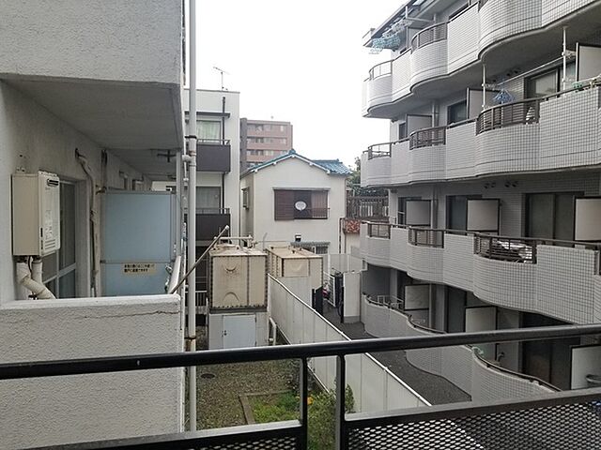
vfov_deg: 53.1
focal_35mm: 26
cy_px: 225
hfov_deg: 67.3
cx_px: 300
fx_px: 451
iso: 64
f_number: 1.7
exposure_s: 1/50
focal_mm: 4.25
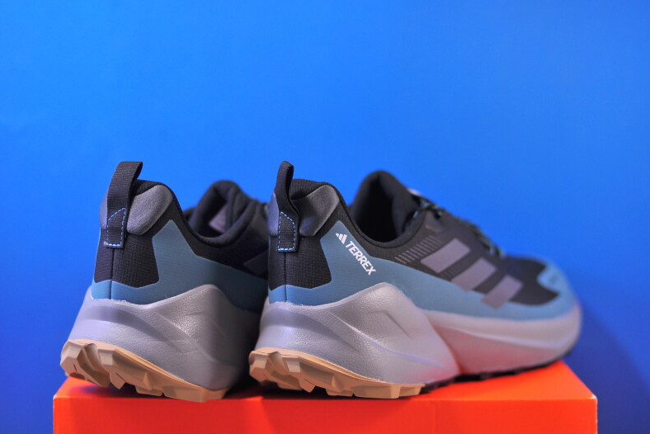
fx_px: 1373
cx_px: 323
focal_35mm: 76
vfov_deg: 18.0
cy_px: 217
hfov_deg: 26.6
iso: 250
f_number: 2
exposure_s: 1/320
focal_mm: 50
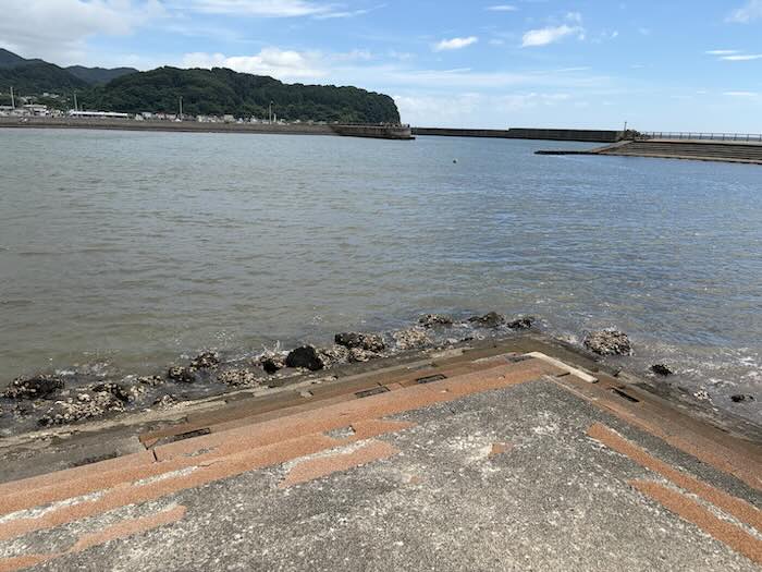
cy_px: 286
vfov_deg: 53.1
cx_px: 381
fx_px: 572
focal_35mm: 26
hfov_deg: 67.3
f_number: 1.6
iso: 50
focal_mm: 5.96
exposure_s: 1/3623
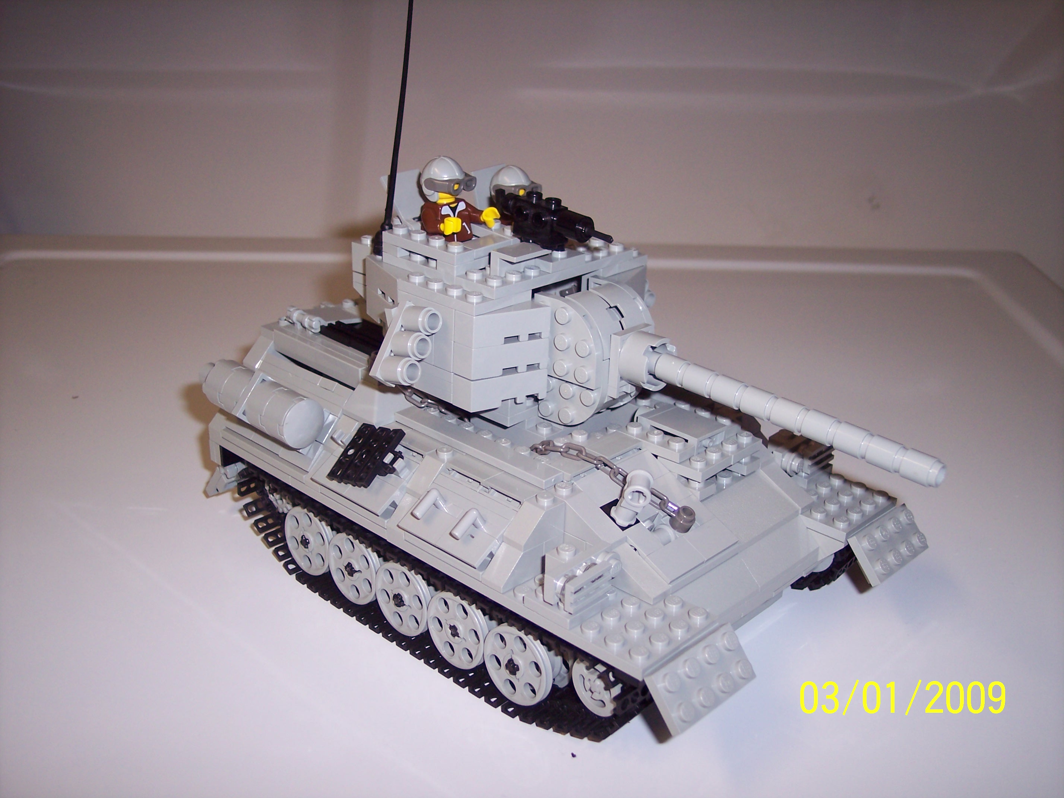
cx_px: 532
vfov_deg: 36.8
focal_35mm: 39
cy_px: 399
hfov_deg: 47.9
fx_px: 1199
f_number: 2.8
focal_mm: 8
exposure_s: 1/60
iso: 100
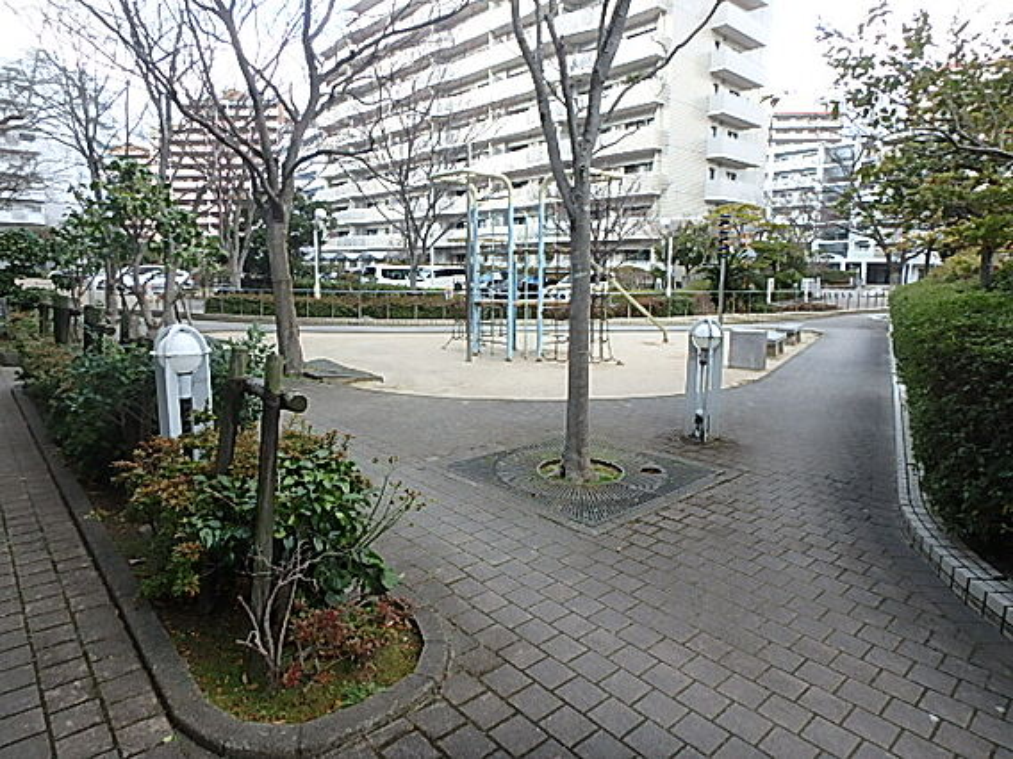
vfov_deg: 63.4
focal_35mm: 21
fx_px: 615
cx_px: 506
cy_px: 380
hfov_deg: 79.0
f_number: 3.5
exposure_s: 1/100
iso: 125
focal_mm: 3.7
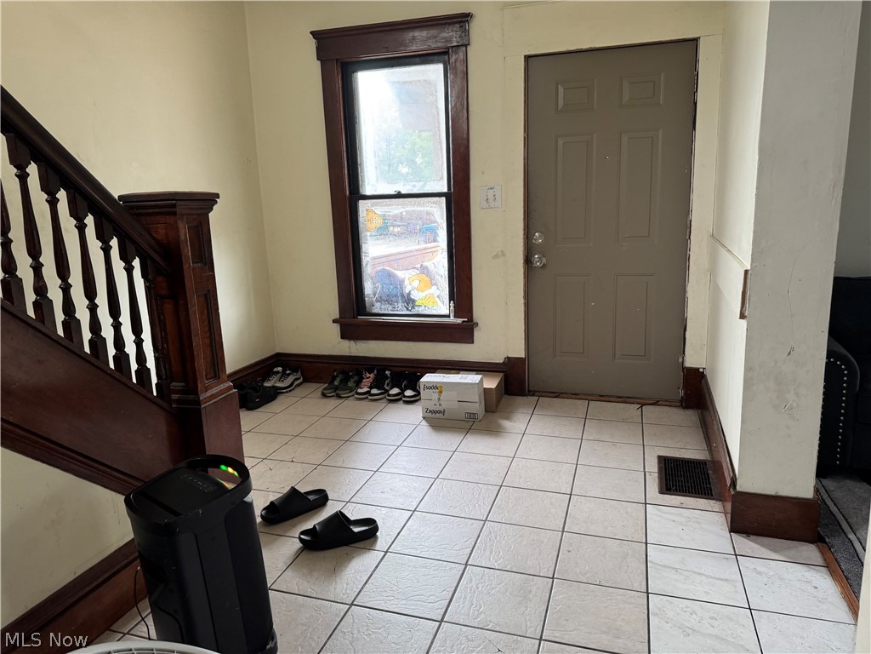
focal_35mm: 24
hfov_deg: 71.6
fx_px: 604
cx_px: 436
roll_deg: +2.1
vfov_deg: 56.8
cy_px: 327
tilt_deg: -12.9
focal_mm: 6.76
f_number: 1.78
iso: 160
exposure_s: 1/120
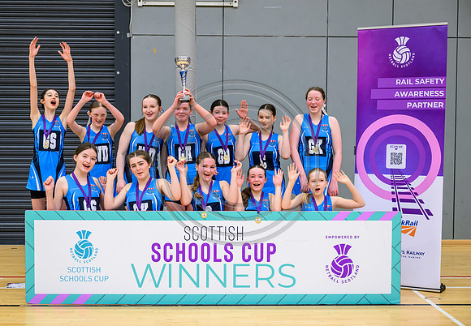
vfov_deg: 23.6
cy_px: 170
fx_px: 780
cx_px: 216
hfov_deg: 33.6
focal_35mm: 59
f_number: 3.5
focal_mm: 55
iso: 5000
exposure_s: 1/500
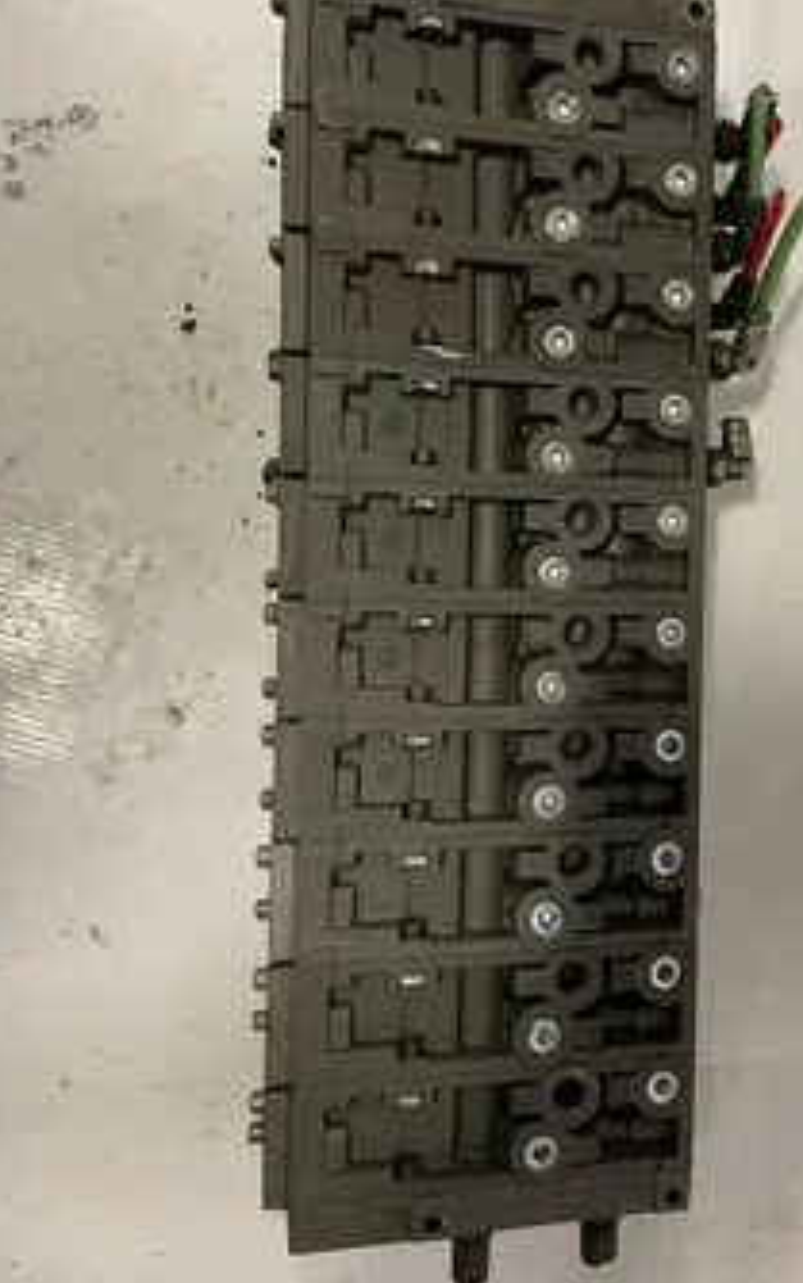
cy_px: 580
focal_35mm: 33
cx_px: 557
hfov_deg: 37.8
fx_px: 1154
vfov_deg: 58.0
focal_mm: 4.2
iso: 160
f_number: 1.6
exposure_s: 1/60
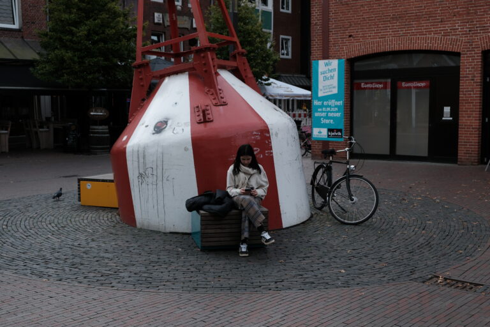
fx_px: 585
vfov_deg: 31.2
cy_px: 164
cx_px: 245
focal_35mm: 43
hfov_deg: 45.4
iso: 160
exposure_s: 1/280
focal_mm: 28.9
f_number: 5
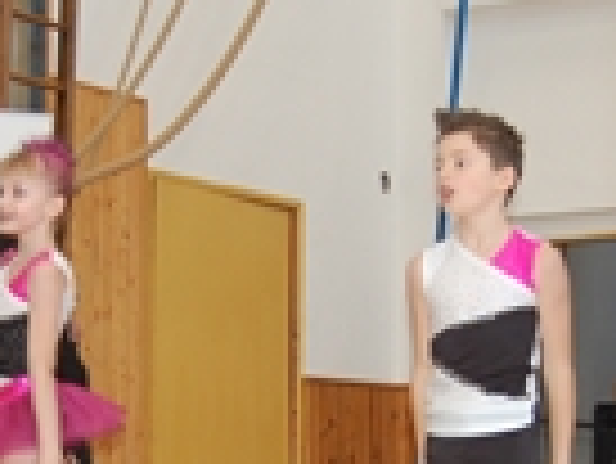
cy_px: 464
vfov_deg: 12.2
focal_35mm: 121
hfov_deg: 16.3
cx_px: 198
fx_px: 2151
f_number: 3.8
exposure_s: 1/60
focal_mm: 23
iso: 400
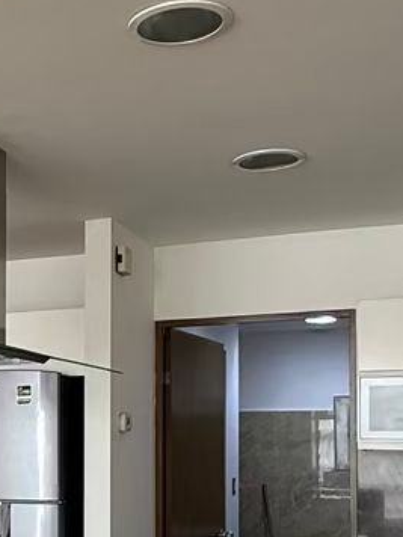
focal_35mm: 63
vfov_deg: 30.1
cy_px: 418
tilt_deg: +2.9
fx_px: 978
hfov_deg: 21.9
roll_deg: -1.0
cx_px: -57
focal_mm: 2.22
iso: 200
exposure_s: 1/99
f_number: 2.2
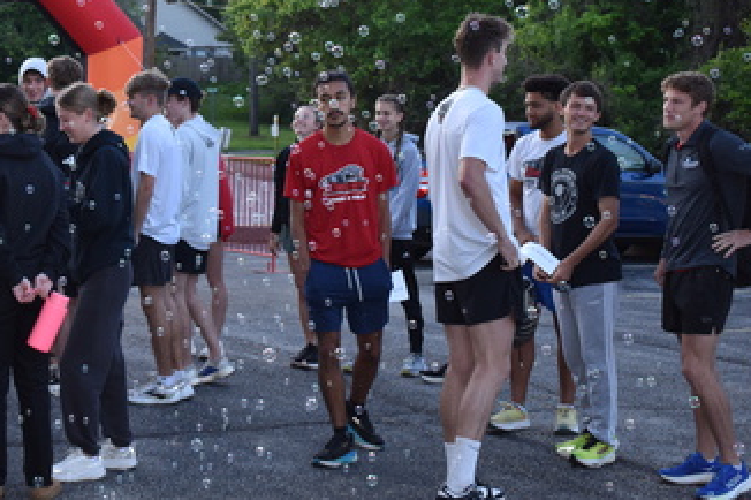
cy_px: 132
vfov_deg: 16.8
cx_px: 168
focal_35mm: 81
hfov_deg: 24.7
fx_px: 1689
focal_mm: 32
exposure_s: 1/200
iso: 280
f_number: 5
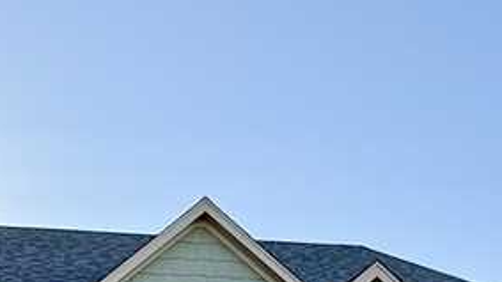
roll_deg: +0.4
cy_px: 479
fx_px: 918
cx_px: 163
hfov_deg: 30.3
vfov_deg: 15.4
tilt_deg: +4.5
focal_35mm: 69
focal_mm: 2.22
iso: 64
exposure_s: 1/1235
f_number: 2.2
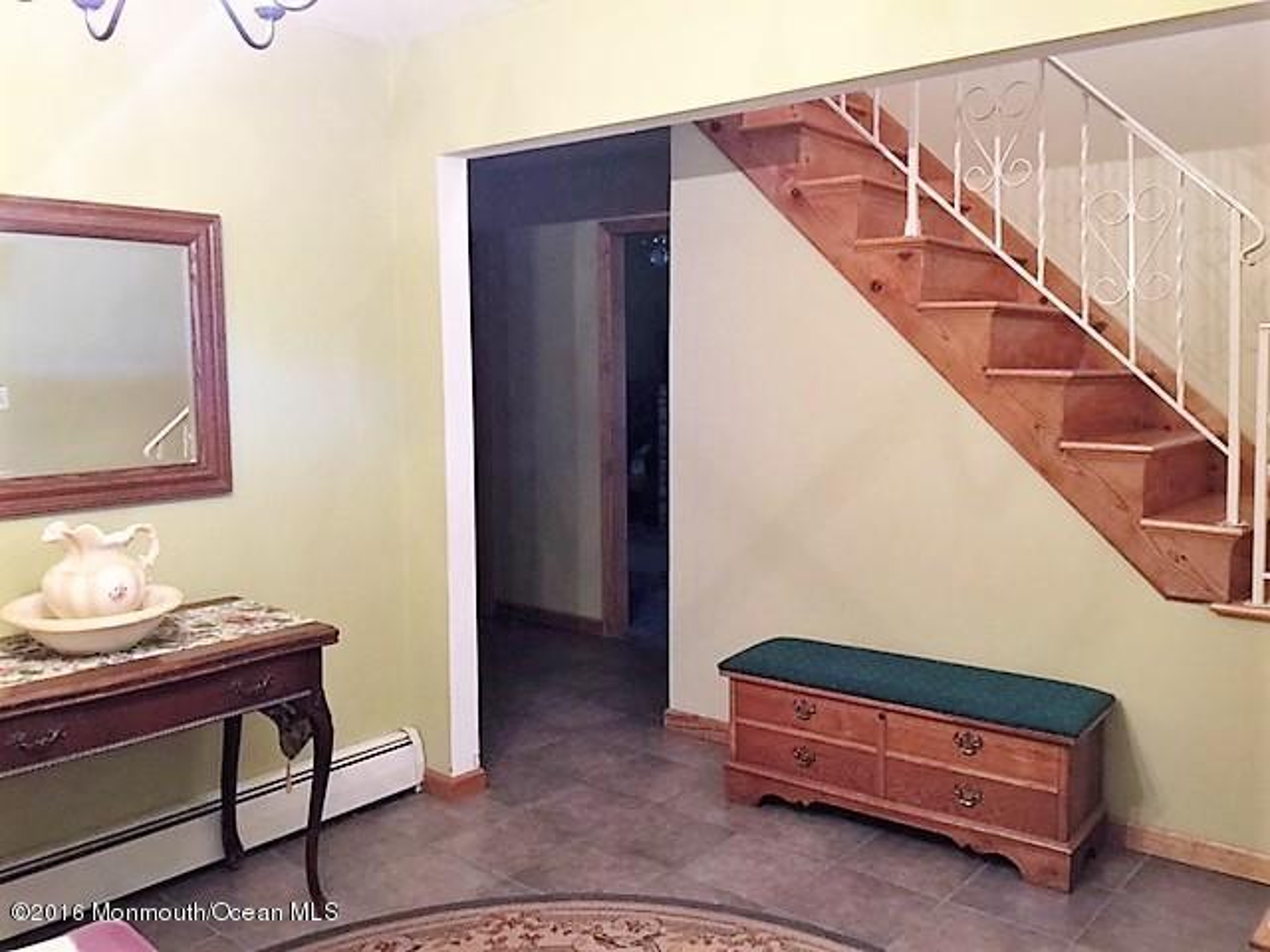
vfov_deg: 48.2
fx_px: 1064
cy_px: 476
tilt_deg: -6.0
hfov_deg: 61.7
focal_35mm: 29
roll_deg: -0.6
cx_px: 635
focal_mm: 4.15
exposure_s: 1/8
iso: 100
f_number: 2.2
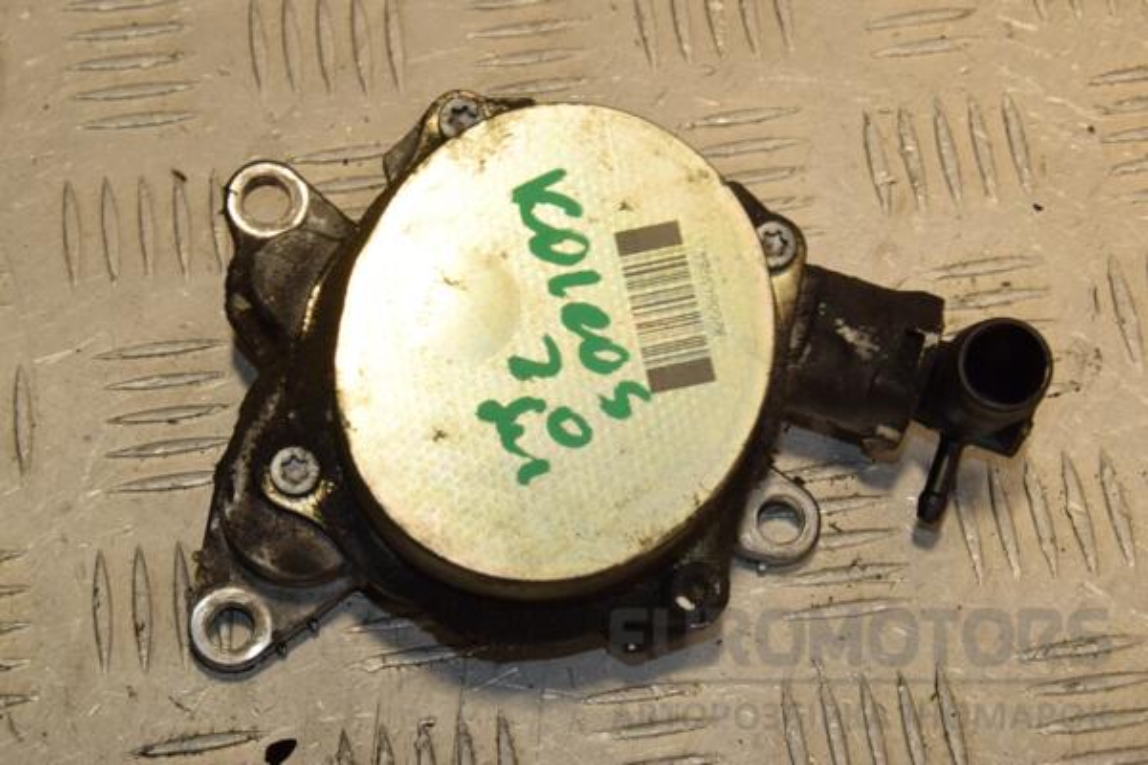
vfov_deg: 15.7
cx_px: 574
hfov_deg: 23.4
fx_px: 2774
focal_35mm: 87
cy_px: 382
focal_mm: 58
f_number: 10
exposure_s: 1/200
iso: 800
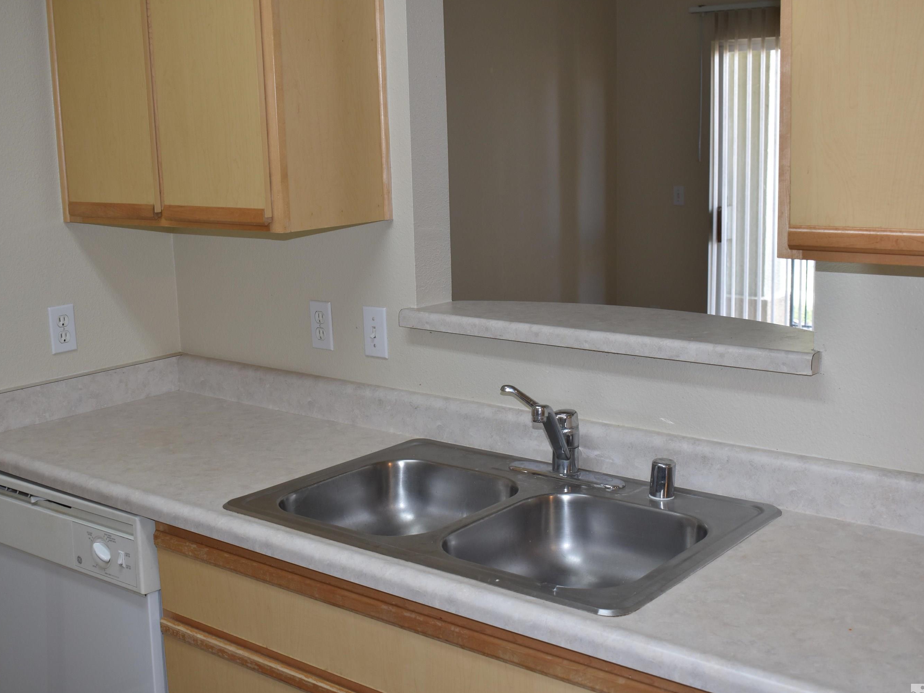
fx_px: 1148
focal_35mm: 43
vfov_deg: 33.6
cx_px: 448
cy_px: 349
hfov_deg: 43.8
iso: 320
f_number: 5.6
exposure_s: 1/60
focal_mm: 26
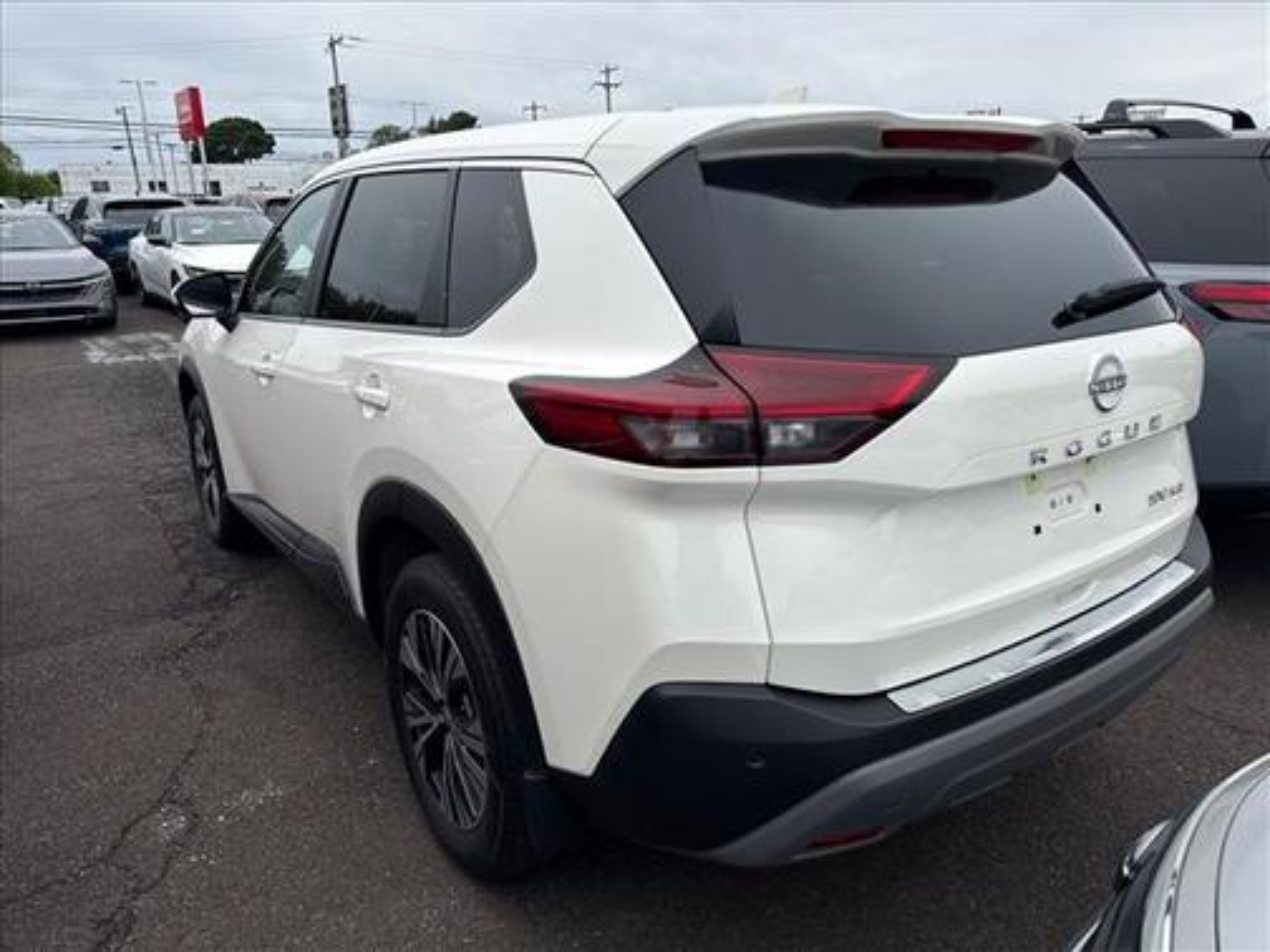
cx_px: 635
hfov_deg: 71.6
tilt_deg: -16.4
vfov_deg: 56.8
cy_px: 476
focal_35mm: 24
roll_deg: +3.7
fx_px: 881
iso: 80
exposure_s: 1/4975
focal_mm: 6.76
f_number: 1.78
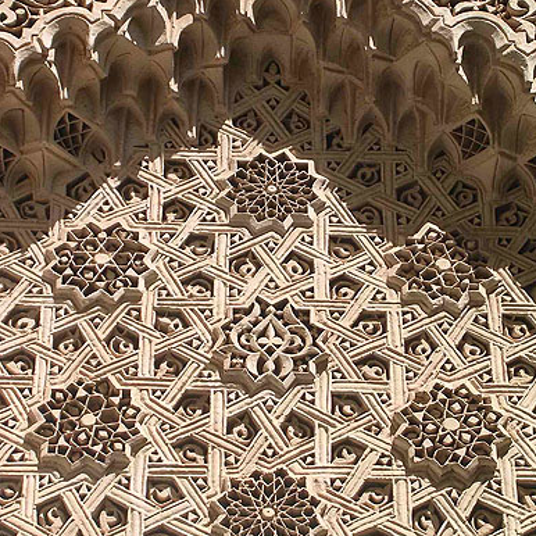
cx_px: 268
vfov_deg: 12.7
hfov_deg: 12.7
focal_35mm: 137
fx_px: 2400
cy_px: 226
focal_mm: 17.4
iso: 100
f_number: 4.9
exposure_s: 1/276
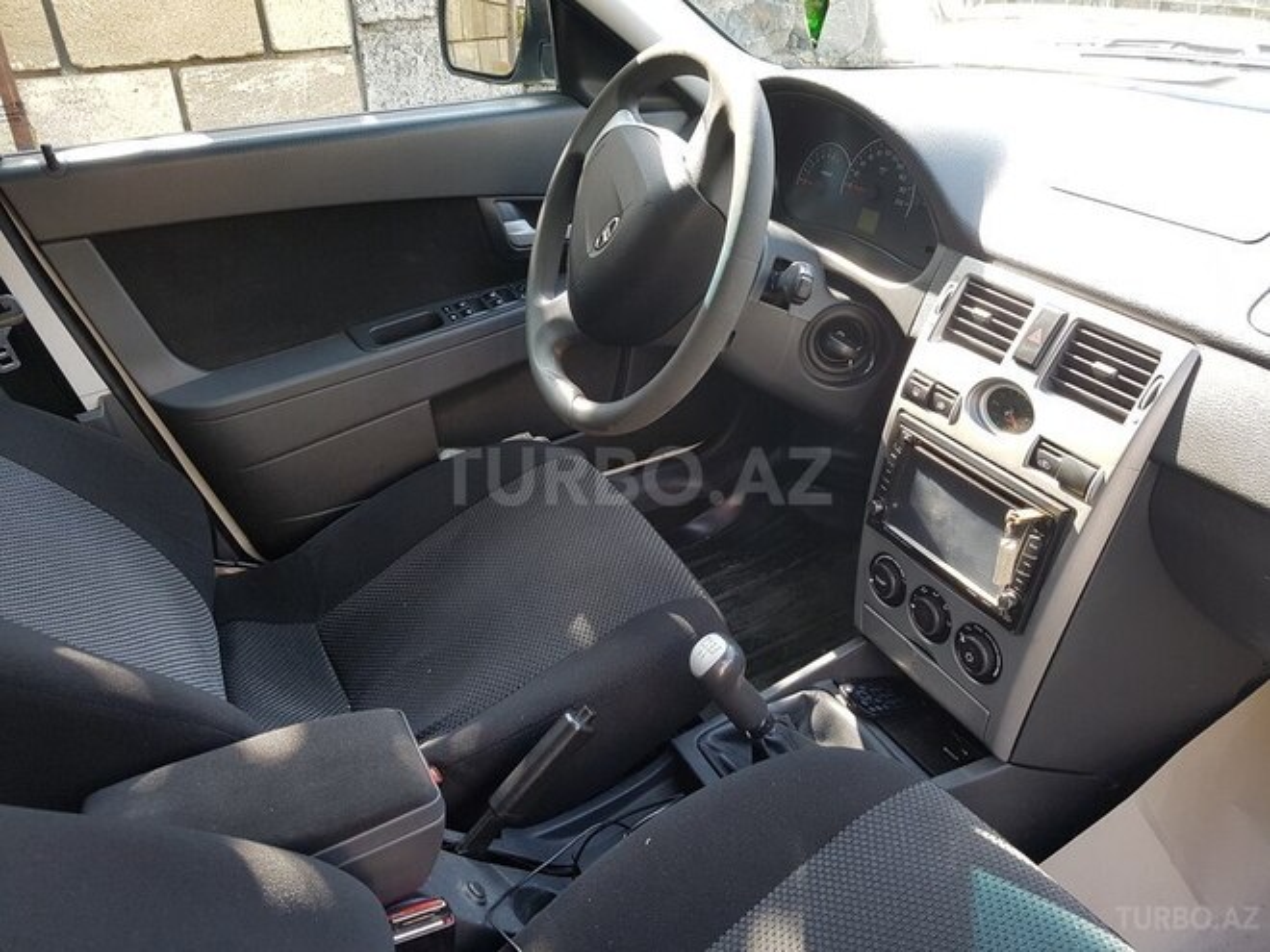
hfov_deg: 67.3
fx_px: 954
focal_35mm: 26
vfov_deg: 53.1
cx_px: 635
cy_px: 476
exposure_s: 1/100
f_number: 1.7
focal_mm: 4.2
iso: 64
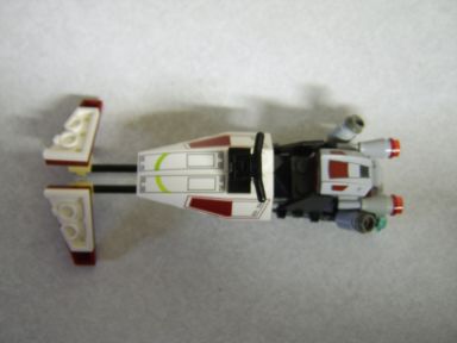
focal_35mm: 31
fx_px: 409
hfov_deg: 58.4
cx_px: 228
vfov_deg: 45.4
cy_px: 172
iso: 71
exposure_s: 1/3
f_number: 2.7
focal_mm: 8.13
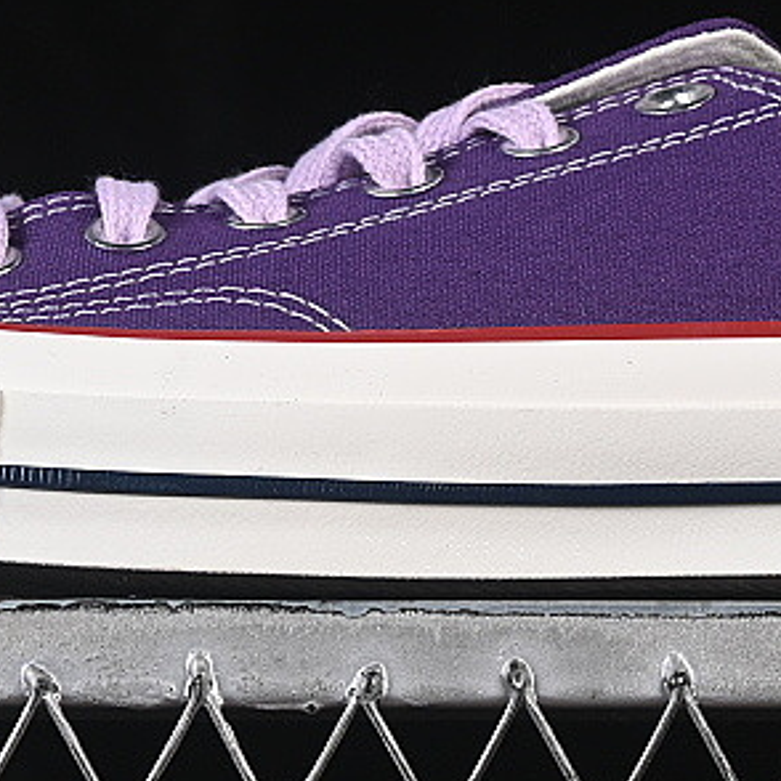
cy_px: 5
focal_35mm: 234
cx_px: 462
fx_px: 5973
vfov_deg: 7.5
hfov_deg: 7.5
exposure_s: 1/80
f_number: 8
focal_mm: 50
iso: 160
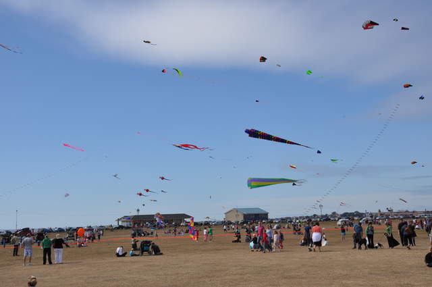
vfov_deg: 29.8
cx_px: 216
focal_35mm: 45
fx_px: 539
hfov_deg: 43.7
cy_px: 144
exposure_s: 1/400
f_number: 10
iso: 200
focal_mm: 30
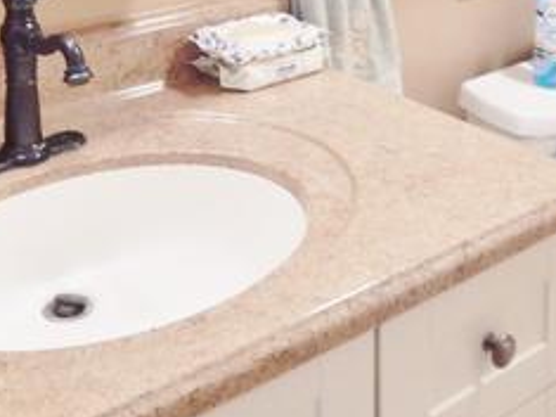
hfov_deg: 32.2
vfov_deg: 21.7
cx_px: 253
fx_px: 963
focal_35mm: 60
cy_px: -142
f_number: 3
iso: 125
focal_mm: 4
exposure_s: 1/40
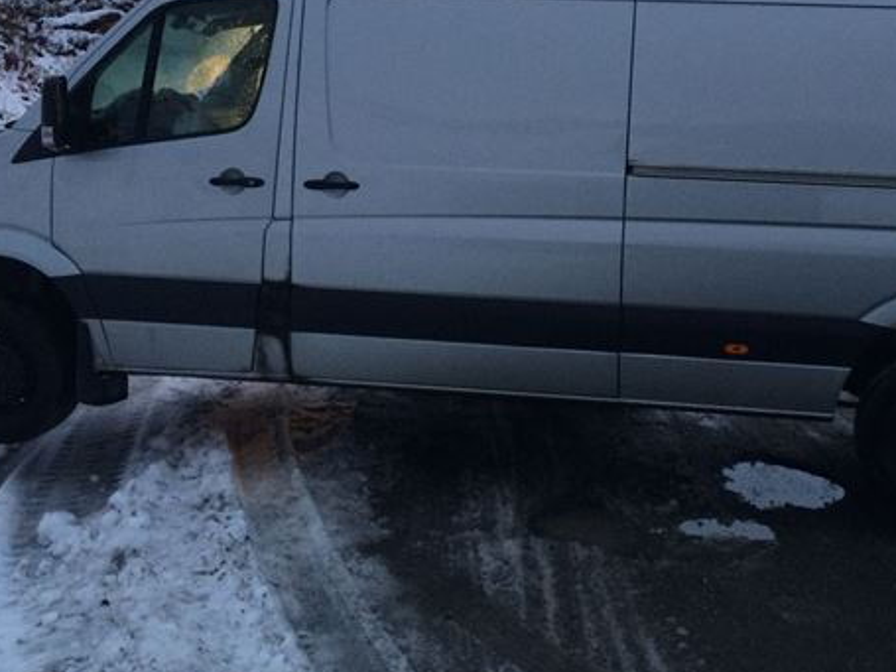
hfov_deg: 37.1
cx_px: 607
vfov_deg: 28.1
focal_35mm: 51
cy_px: 158
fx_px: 1320
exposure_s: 1/30
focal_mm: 4.15
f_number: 2.2
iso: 100
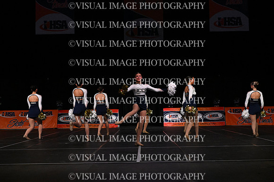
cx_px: 137
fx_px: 502
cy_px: 91
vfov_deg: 20.6
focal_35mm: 66
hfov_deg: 30.5
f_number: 4
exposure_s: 1/1000
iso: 6400
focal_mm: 44
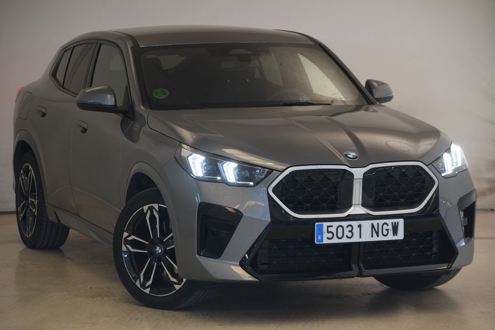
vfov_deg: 11.1
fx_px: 1691
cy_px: 165
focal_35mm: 123
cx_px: 248
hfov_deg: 16.7
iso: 100
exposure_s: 1/10
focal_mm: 82
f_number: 4.2
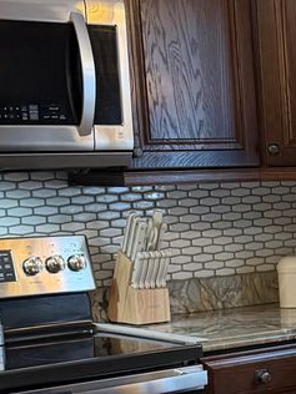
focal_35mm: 114
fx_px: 1300
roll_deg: +2.1
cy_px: 374
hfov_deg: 12.2
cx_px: 476
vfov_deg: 17.0
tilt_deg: -10.6
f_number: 1.78
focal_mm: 6.76
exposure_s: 1/60
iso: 320
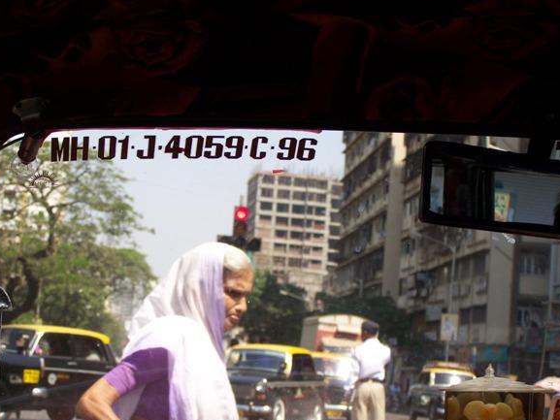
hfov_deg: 24.1
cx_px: 271
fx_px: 1311
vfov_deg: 18.2
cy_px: 217
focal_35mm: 81
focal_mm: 12
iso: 64
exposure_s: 1/250
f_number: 3.2
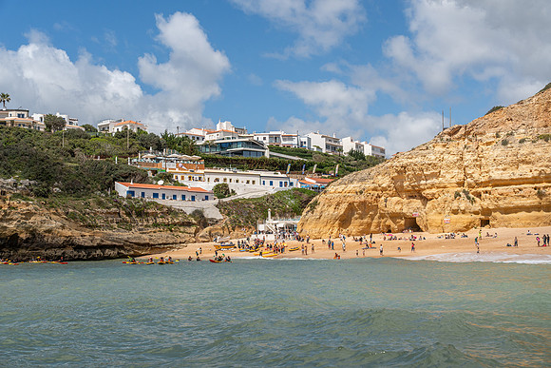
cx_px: 276
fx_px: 772
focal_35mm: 50
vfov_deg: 26.8
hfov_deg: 39.3
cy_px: 184
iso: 250
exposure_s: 1/2000
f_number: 7.1
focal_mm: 50.4
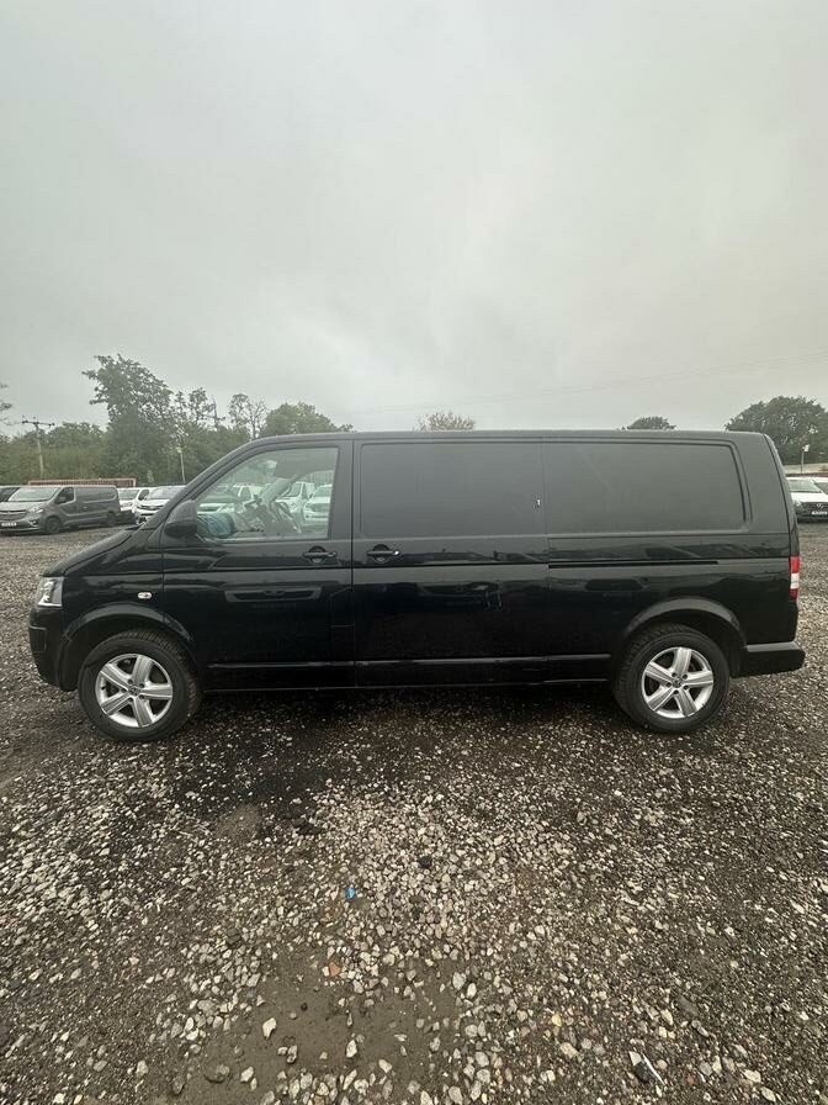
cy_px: 552
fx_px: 446
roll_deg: +0.8
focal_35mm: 14
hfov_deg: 85.7
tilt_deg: -8.5
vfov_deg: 102.1
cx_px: 414
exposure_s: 1/136
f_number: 2.2
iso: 40
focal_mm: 2.22
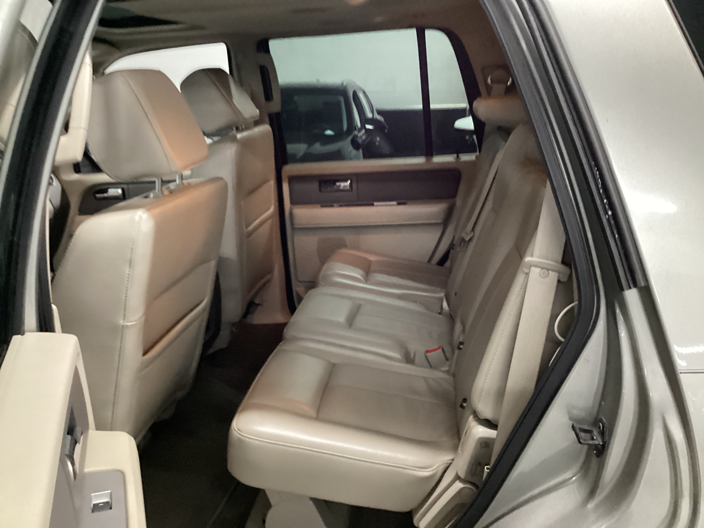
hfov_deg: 58.4
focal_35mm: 31
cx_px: 352
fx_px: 630
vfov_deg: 45.4
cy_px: 264
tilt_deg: -18.5
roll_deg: +0.3
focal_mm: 3.3
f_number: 2.4
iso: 640
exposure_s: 1/30
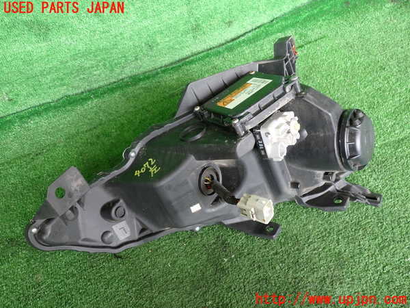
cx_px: 205
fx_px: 355
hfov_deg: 60.0
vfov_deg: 46.8
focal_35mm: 30
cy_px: 154
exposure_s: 1/60
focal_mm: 5.4
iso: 200
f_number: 2.3
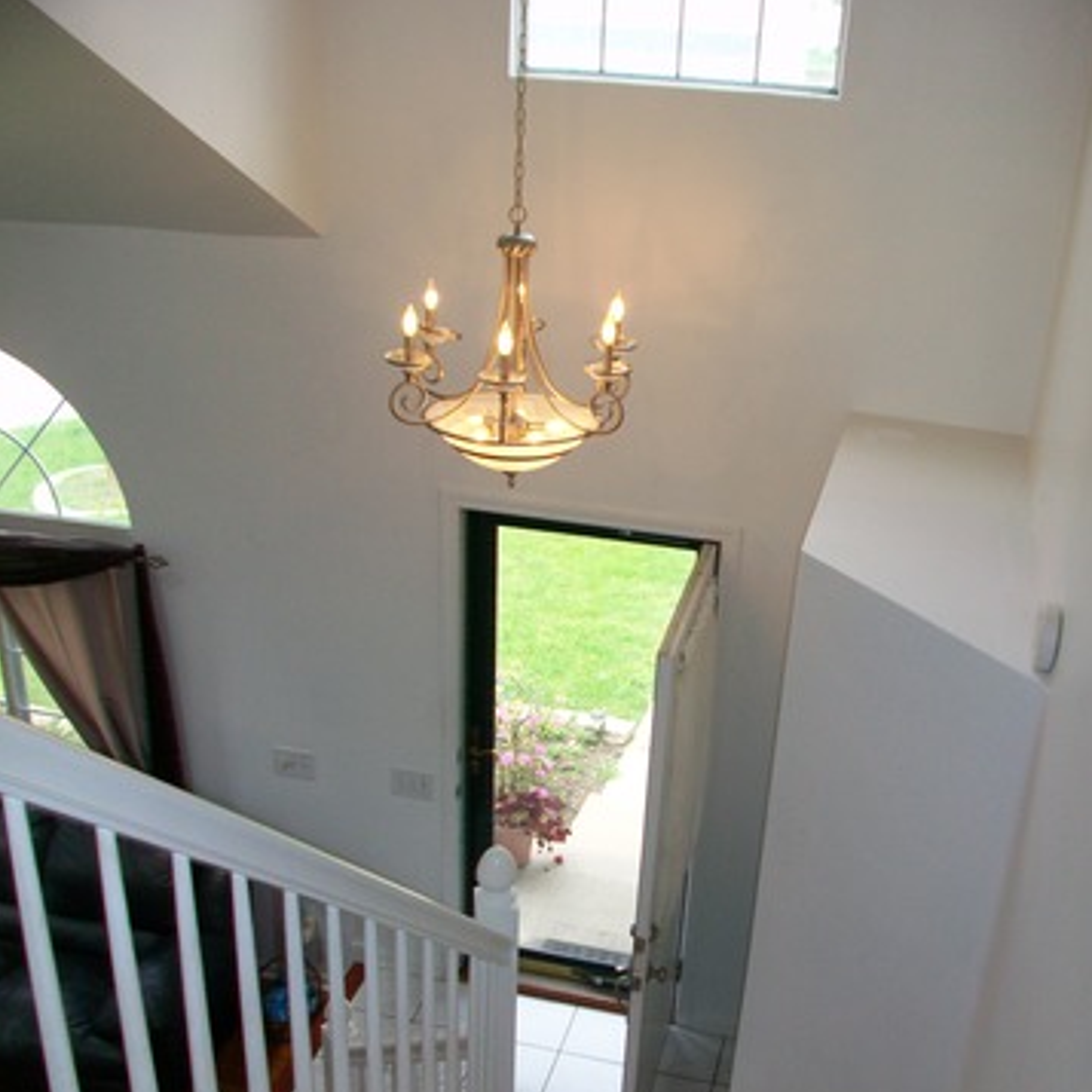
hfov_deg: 43.9
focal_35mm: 38
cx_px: 548
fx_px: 1356
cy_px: 722
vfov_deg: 43.3
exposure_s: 1/100
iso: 64
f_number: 2.8
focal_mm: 5.7
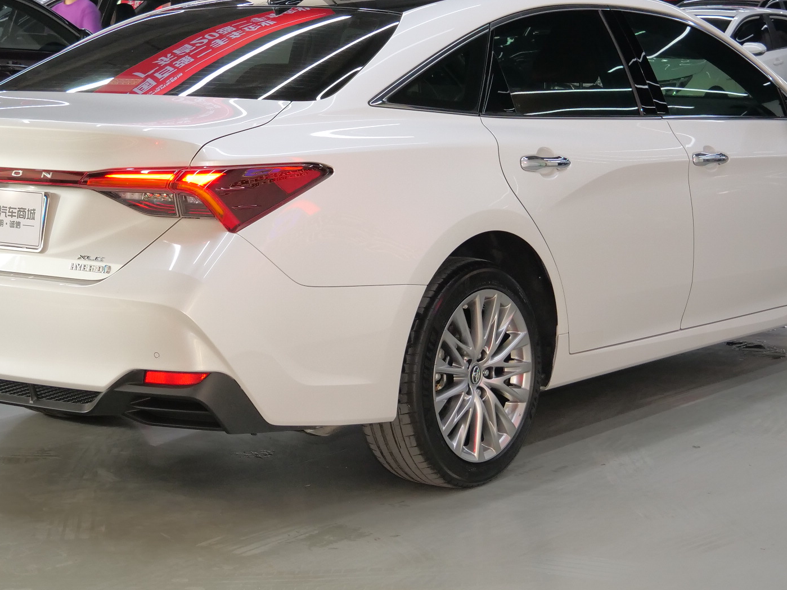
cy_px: 214
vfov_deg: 19.6
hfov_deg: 26.0
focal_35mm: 75
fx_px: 1706
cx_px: 365
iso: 800
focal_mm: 20
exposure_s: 1/25
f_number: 4.1
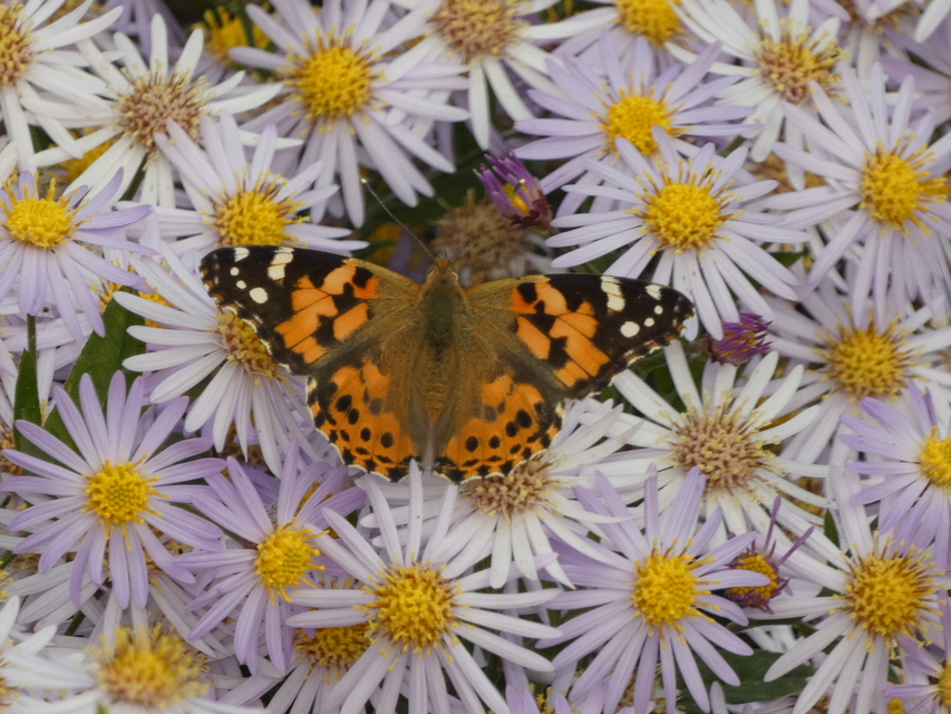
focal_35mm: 622
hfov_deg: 3.2
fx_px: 17091
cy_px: 357
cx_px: 476
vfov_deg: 2.4
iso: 125
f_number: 5.6
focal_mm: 111.5
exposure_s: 1/125
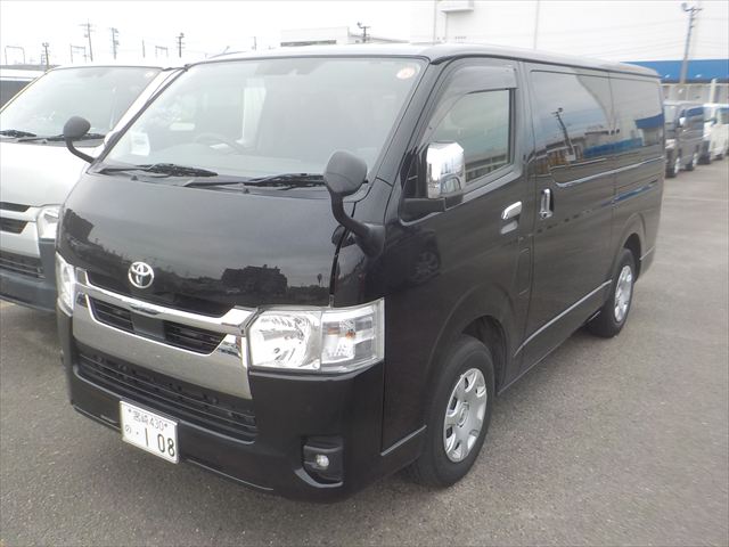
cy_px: 274
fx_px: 632
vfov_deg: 46.8
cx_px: 364
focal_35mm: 30
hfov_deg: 60.0
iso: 125
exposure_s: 1/400
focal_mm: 4.1
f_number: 3.3
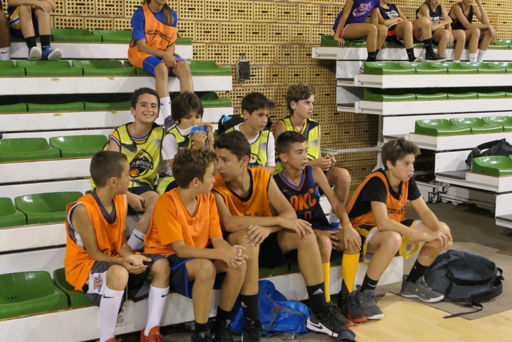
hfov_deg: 35.6
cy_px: 171
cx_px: 254
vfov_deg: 24.2
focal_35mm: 56
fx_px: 797
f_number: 2.8
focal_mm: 18
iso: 800
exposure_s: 1/100
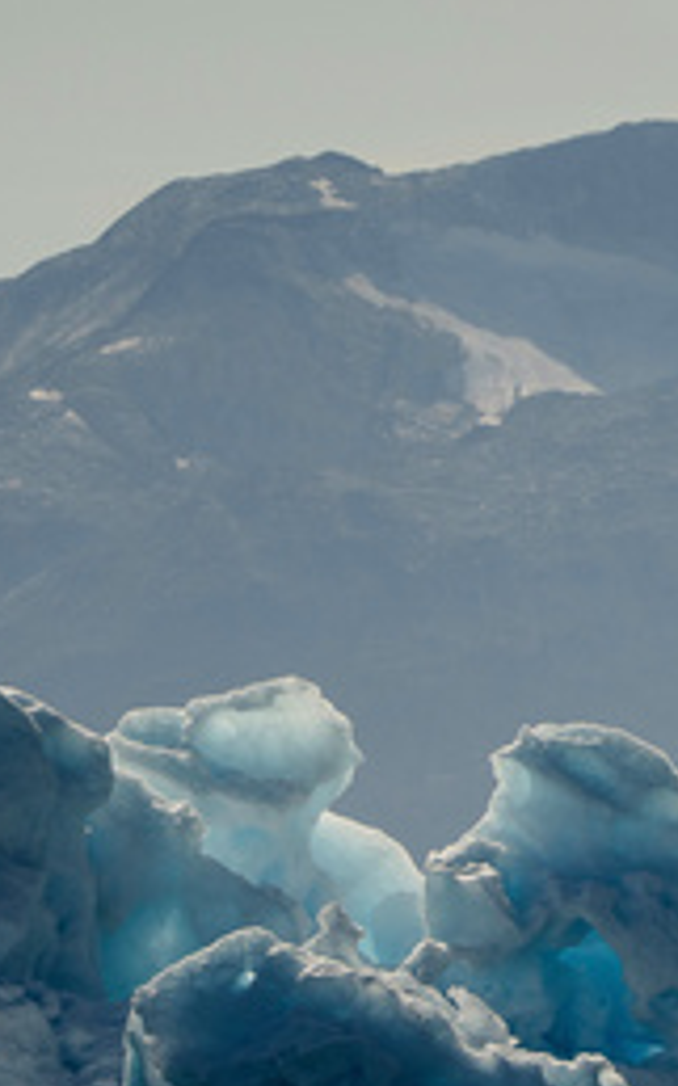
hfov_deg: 1.7
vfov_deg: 2.7
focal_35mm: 784
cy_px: 492
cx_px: 1524
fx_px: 23204
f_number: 2.8
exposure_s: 1/8000
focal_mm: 194
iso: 100
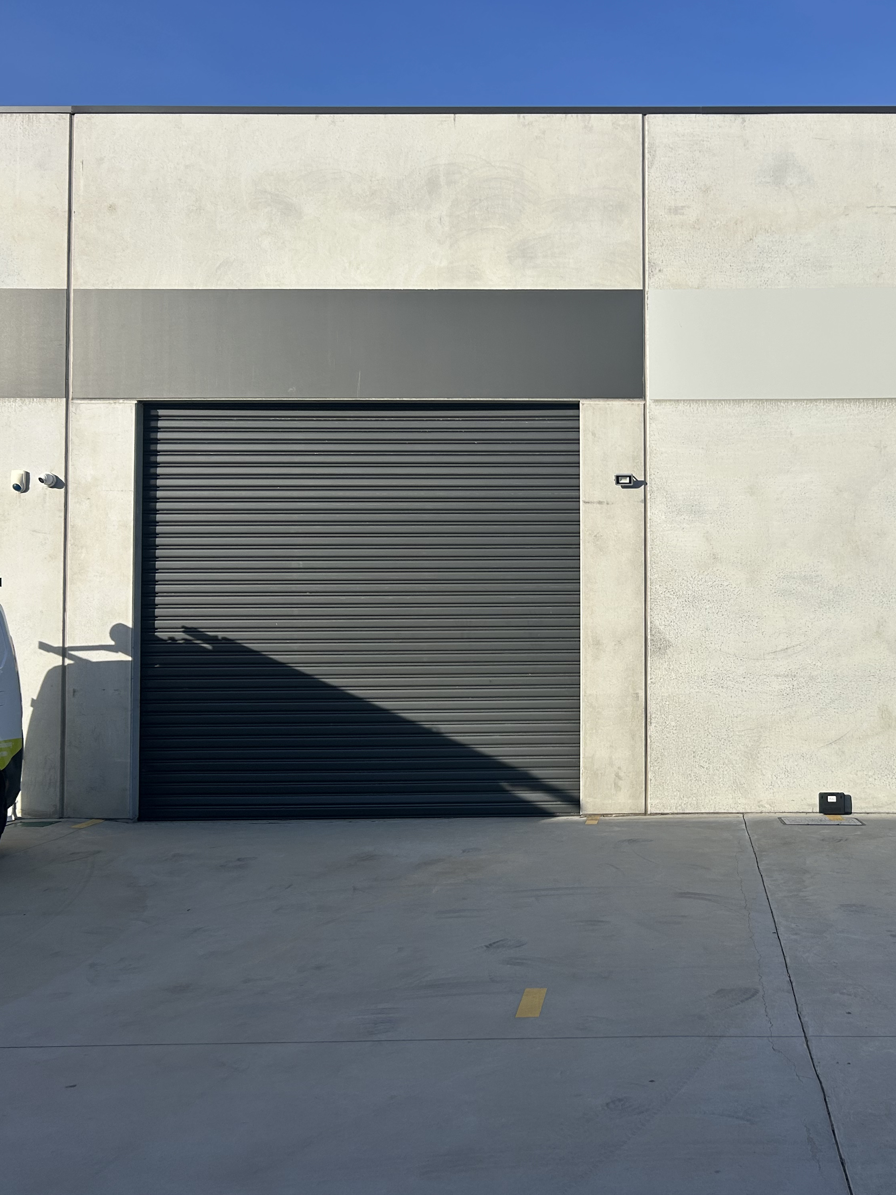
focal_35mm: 35
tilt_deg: +2.5
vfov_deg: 52.6
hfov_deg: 39.4
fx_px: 1208
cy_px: 597
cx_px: 693
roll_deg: +0.2
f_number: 1.5
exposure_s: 1/4630
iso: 50
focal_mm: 5.7
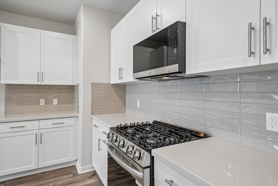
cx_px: 139
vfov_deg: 64.5
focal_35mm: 19
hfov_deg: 86.9
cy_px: 93
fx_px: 147
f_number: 7.1
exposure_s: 1/15
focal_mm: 19
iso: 400
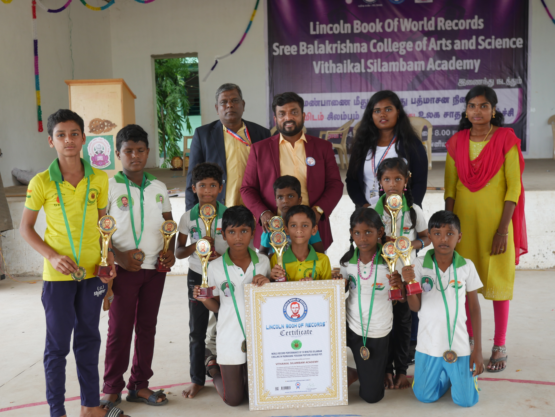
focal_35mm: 44
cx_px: 278
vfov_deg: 32.9
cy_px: 208
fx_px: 706
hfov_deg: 42.9
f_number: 4.7
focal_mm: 22
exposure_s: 1/60
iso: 200
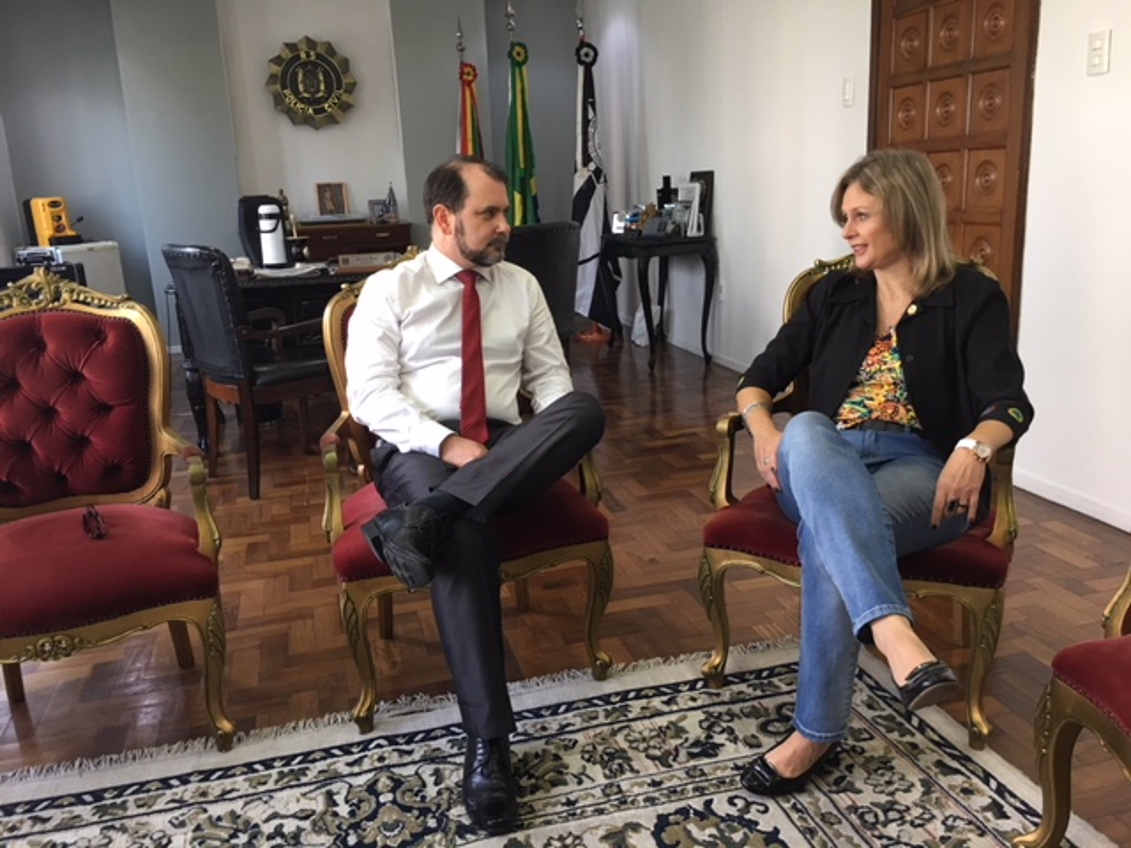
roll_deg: +2.9
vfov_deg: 48.2
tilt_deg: -12.8
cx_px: 566
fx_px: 948
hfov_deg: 61.7
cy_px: 424
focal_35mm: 29
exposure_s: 1/15
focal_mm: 4.15
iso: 32
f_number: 2.2
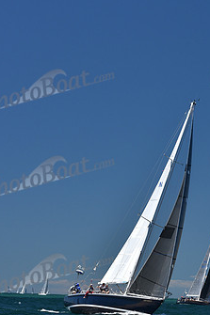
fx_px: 1366
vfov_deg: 13.2
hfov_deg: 8.8
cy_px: 212
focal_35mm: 156
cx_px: 163
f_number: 5
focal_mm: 90
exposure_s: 1/800
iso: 250
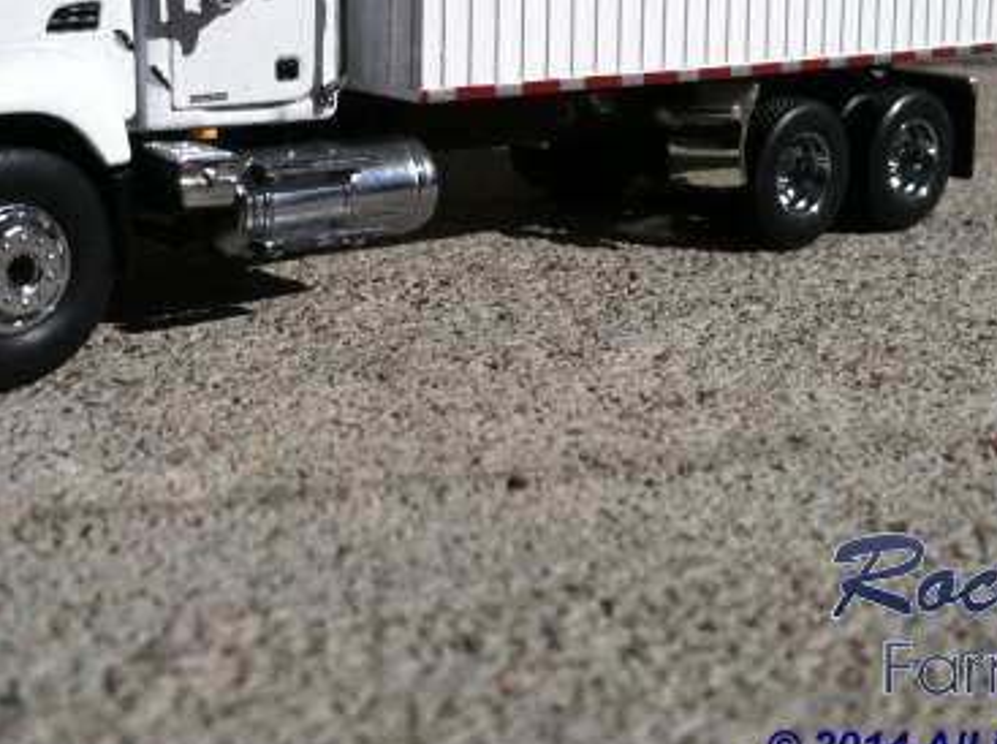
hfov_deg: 31.7
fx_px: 1754
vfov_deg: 23.5
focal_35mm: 61
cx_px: 470
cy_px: 125
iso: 80
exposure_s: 1/3750
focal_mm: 3.85
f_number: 2.8
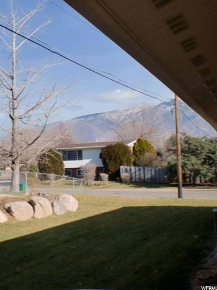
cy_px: 145
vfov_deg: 40.5
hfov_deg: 29.7
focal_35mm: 47
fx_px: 393
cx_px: 26
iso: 64
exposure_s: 1/400
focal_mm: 6.3
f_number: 5.6
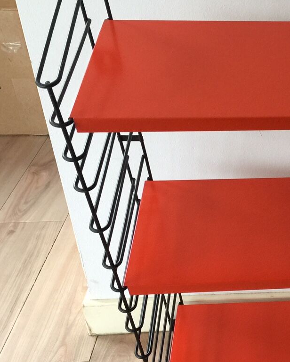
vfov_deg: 31.4
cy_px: 218
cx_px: 354
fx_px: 644
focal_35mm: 60
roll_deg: -2.5
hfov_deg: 23.1
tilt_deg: -34.8
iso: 80
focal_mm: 4.15
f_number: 2.2
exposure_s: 1/15
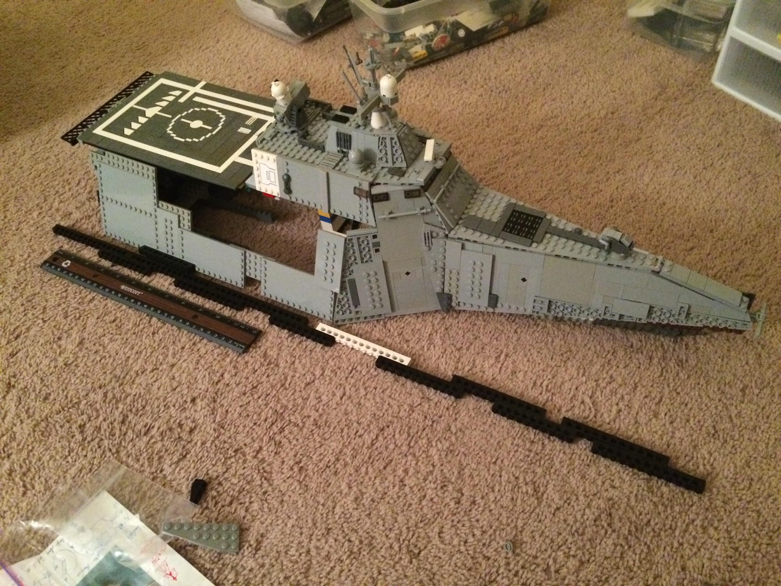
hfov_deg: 61.7
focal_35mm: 29
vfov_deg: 48.2
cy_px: 293
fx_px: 654
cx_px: 390
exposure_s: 1/15
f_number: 2.2
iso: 640
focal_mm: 4.15
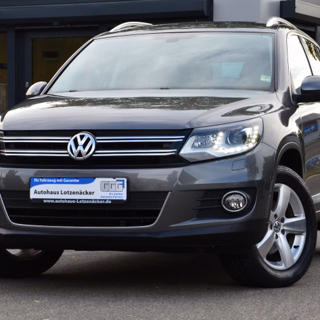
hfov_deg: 15.6
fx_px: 1171
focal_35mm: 112
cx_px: 156
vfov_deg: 15.6
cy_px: 169
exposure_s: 1/60
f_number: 10
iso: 200
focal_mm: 52
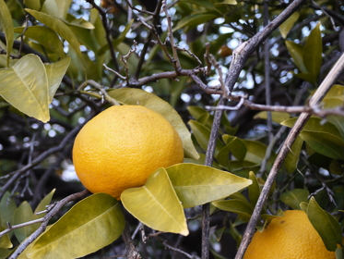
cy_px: 164
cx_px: 113
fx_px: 447
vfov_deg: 32.0
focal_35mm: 45
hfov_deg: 41.5
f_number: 2.5
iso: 320
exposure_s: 1/60
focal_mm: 14
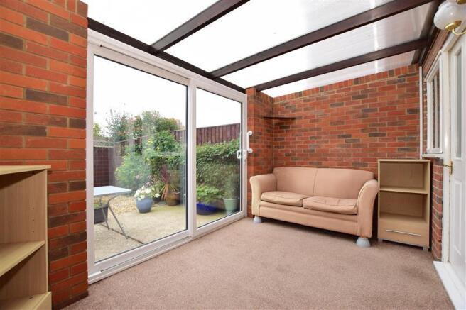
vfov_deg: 77.3
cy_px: 155
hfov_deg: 100.4
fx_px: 194
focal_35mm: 15
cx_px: 233
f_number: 5.6
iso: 200
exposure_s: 1/125
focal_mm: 10
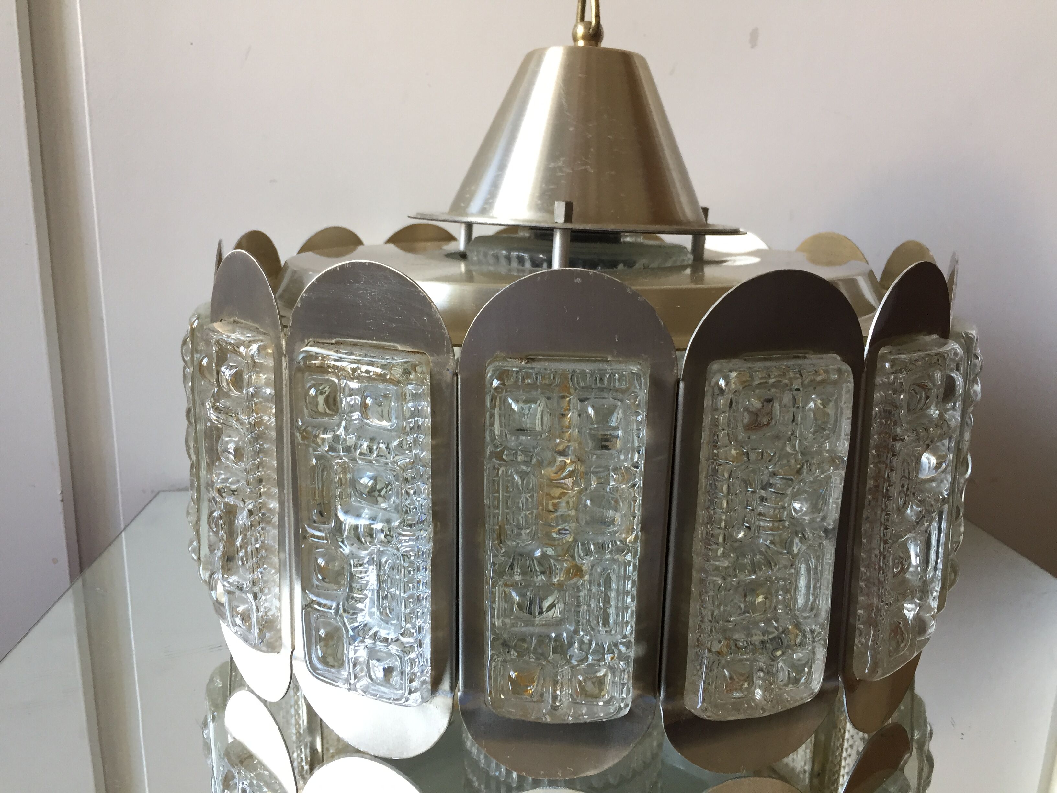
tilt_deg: -13.7
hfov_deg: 61.7
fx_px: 886
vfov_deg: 48.2
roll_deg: -1.4
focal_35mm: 29
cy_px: 396
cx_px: 528
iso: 100
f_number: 2.2
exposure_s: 1/33
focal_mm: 4.15
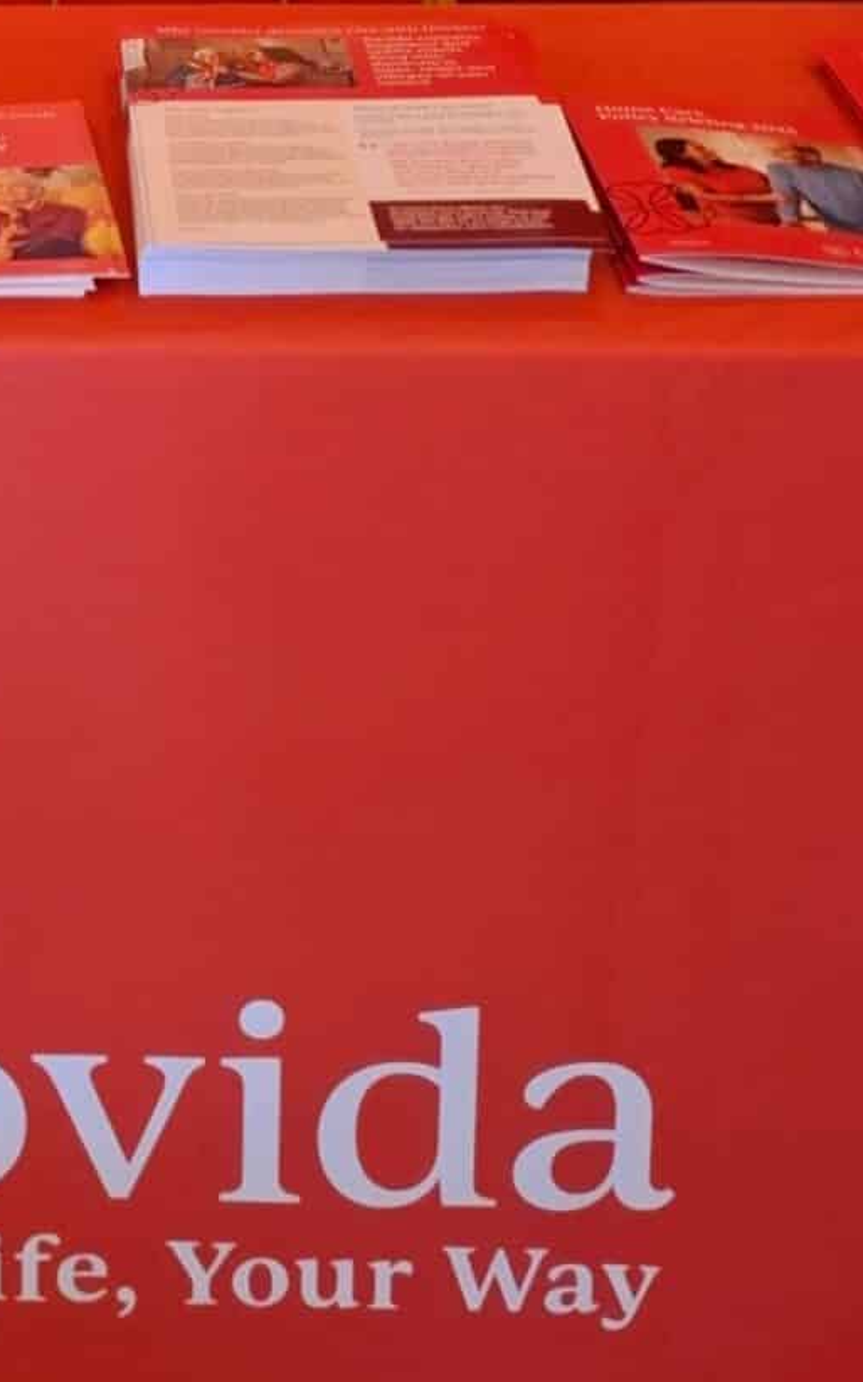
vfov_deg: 24.9
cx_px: -24
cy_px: -217
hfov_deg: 16.7
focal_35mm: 76
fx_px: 2860
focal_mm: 5.54
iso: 640
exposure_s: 1/25
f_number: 1.8
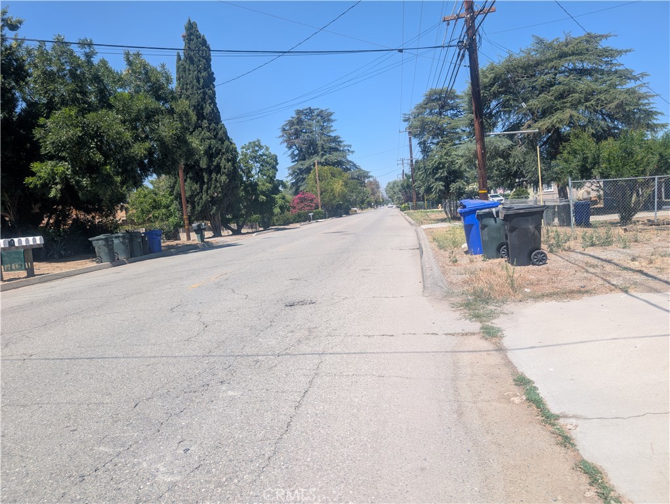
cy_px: 252
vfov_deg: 56.9
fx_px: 465
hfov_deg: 71.5
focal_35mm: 24
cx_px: 335
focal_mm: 6.9
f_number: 1.68
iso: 23
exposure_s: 1/808
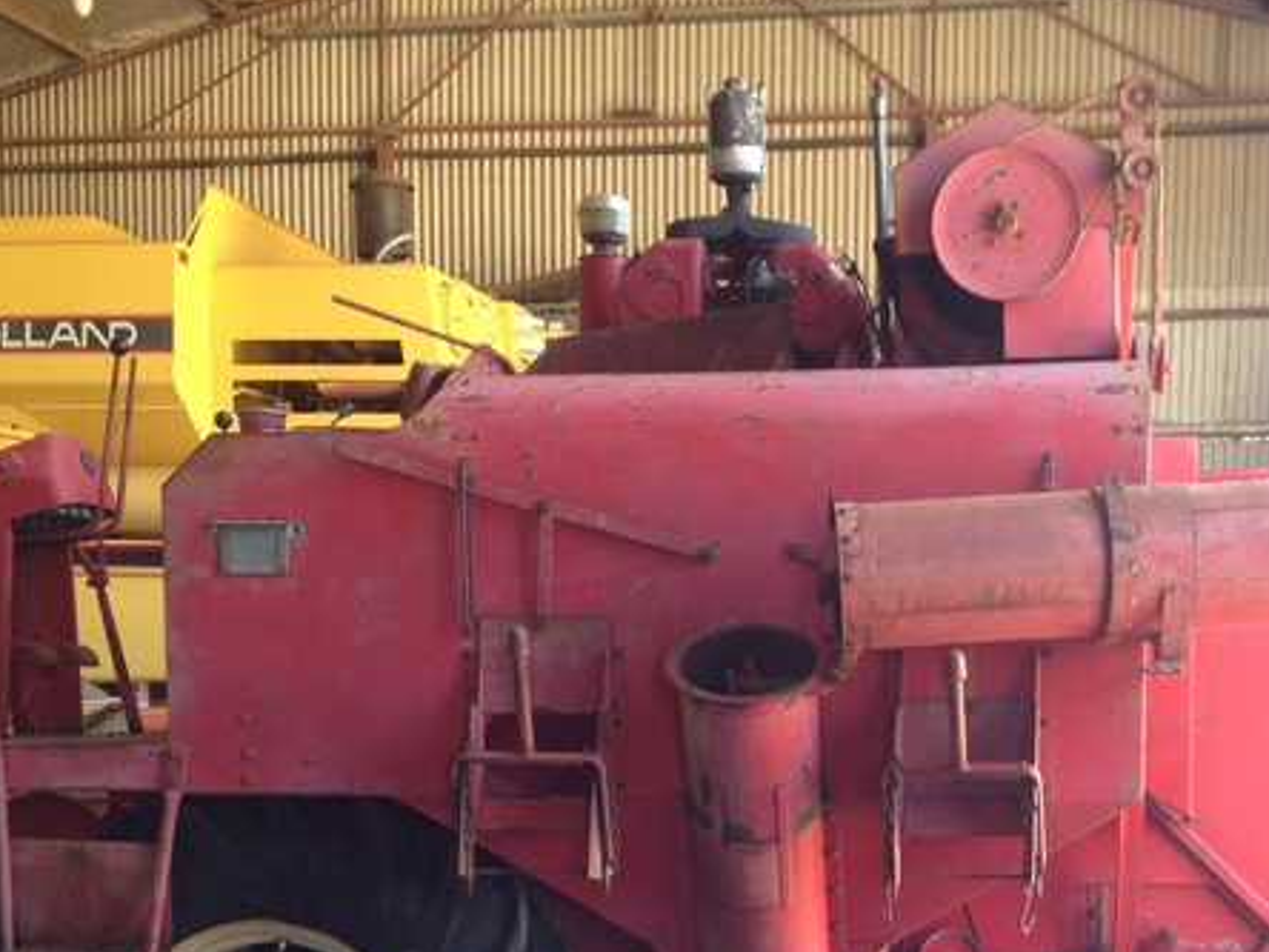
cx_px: 766
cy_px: 841
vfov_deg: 22.8
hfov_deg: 30.6
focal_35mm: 63
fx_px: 2310
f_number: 2.4
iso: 50
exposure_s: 1/30
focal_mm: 4.28
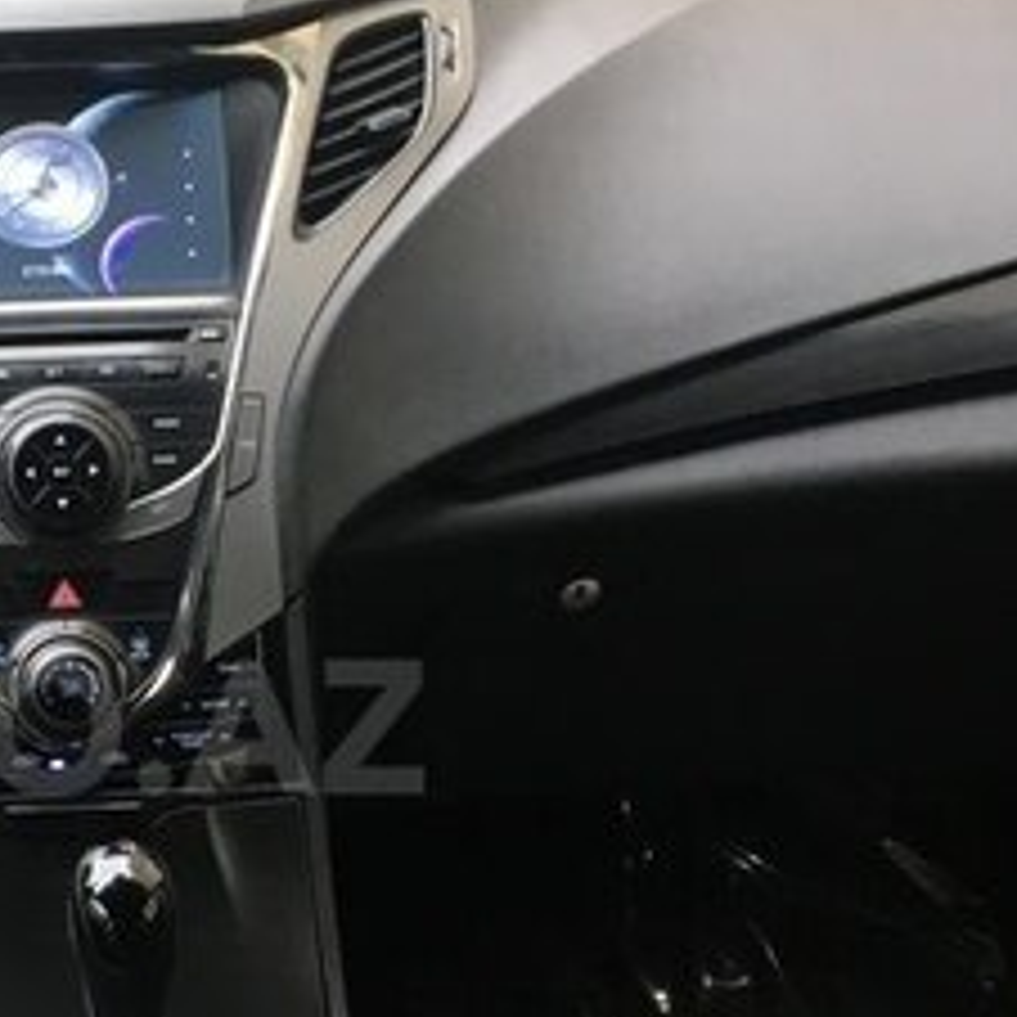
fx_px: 2493
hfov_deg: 22.1
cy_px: 727
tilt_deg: -25.2
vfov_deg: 22.9
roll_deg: +1.2
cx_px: -36
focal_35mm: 75
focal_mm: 4.15
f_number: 2.2
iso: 64
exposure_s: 1/33
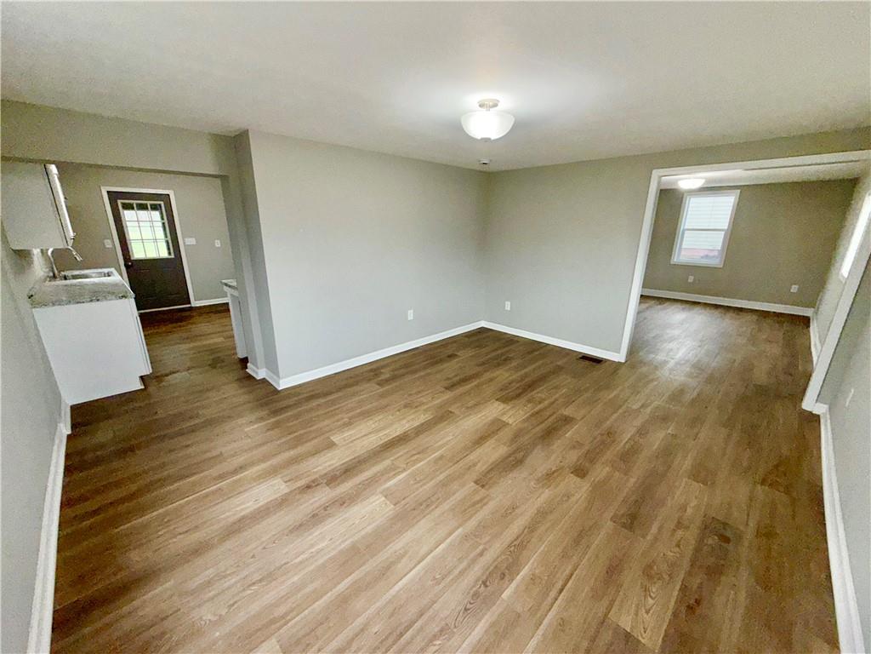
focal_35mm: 14
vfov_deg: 85.7
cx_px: 436
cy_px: 327
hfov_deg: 102.1
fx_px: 352
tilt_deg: -16.1
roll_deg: -0.4
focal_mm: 2.22
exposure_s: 1/60
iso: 40
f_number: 2.2
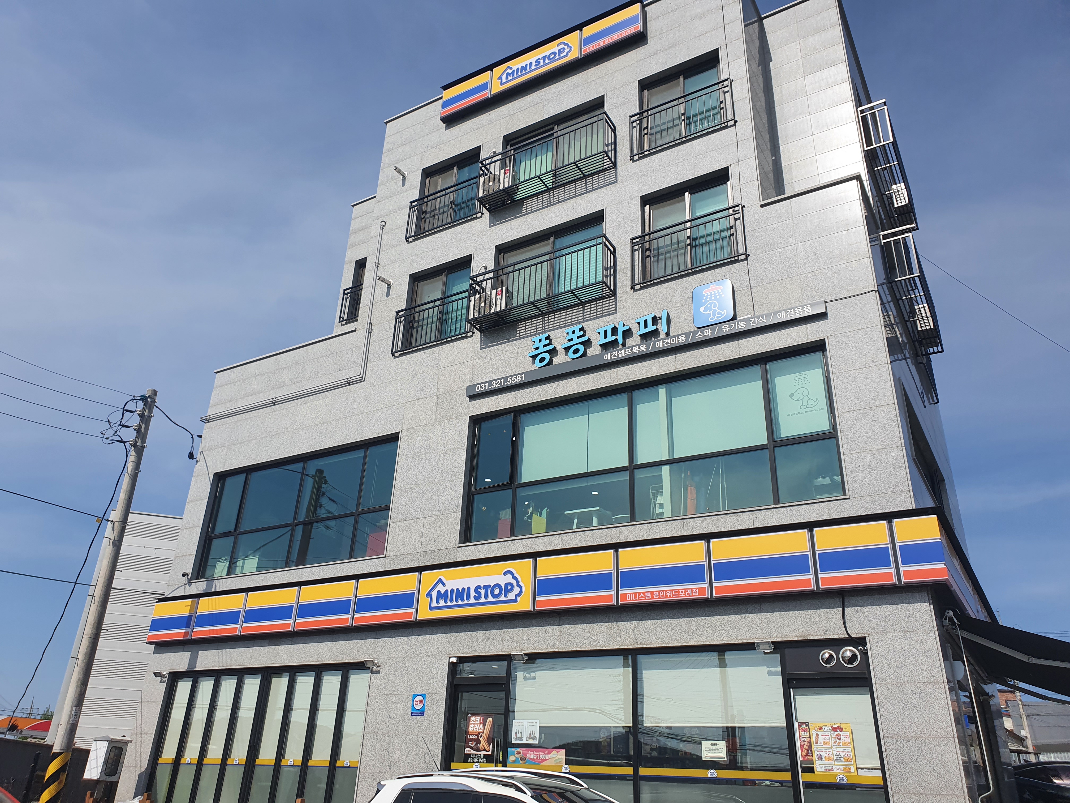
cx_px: 535
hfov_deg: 67.3
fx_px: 804
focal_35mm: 26
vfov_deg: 53.1
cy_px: 402
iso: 50
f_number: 2.4
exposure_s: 1/2552
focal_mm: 4.32
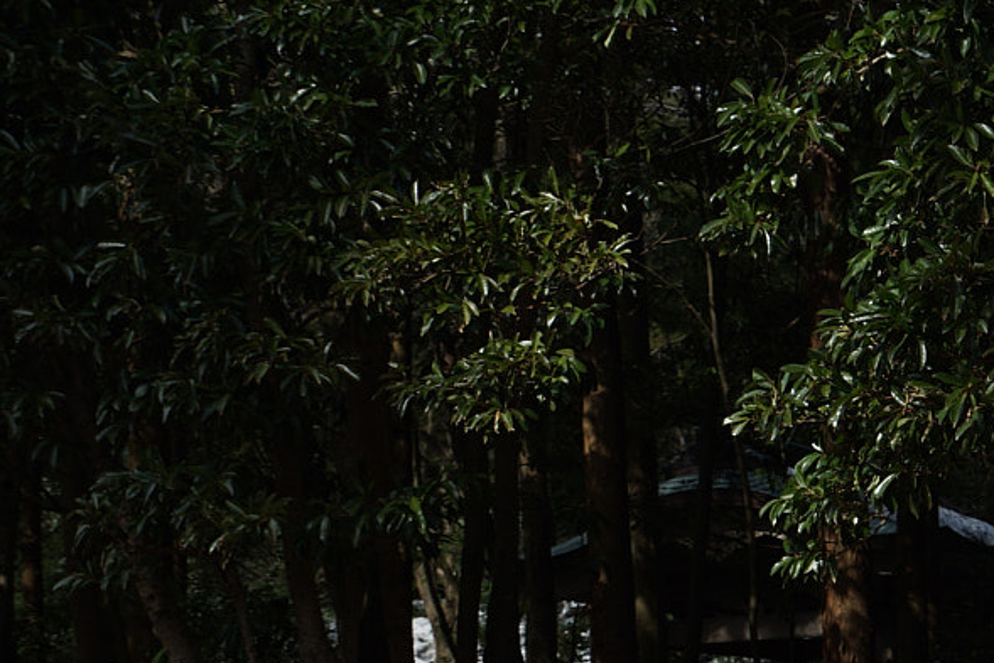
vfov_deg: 13.9
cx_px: 943
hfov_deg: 20.9
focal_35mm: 95
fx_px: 2624
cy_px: 815
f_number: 4
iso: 100
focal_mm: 35
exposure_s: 1/800
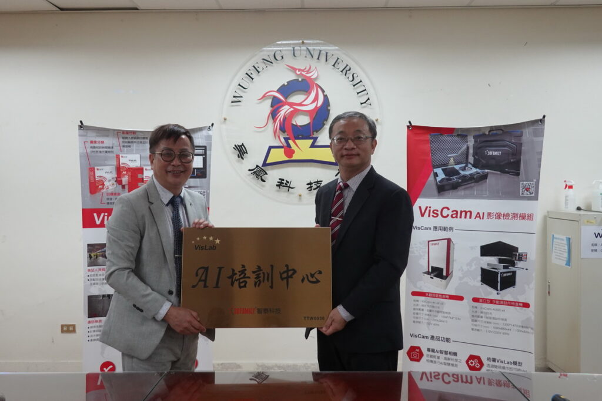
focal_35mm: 35
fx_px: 585
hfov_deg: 54.4
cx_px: 301
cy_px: 200
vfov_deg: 37.9
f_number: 3.5
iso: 1000
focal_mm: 13.03
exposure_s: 1/80
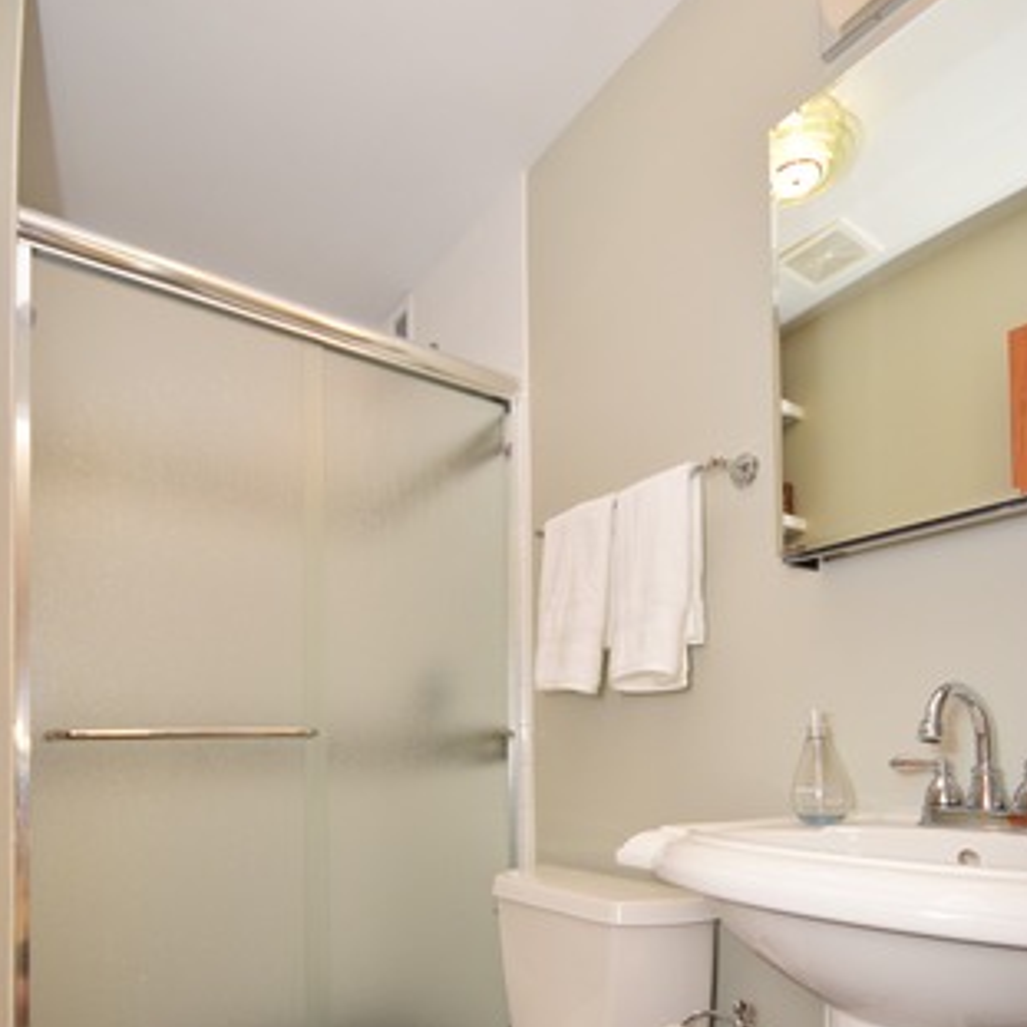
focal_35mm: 22
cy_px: 720
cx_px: 518
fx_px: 727
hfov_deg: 70.5
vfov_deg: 67.6
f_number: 6.3
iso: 500
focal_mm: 11
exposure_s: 1/60
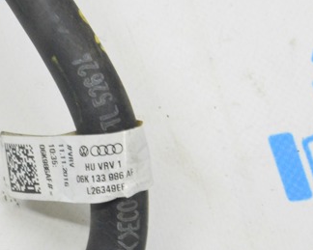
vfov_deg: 10.1
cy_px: 156
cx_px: 76
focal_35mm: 153
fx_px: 1416
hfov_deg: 12.6
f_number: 20
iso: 6400
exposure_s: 1/15
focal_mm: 55
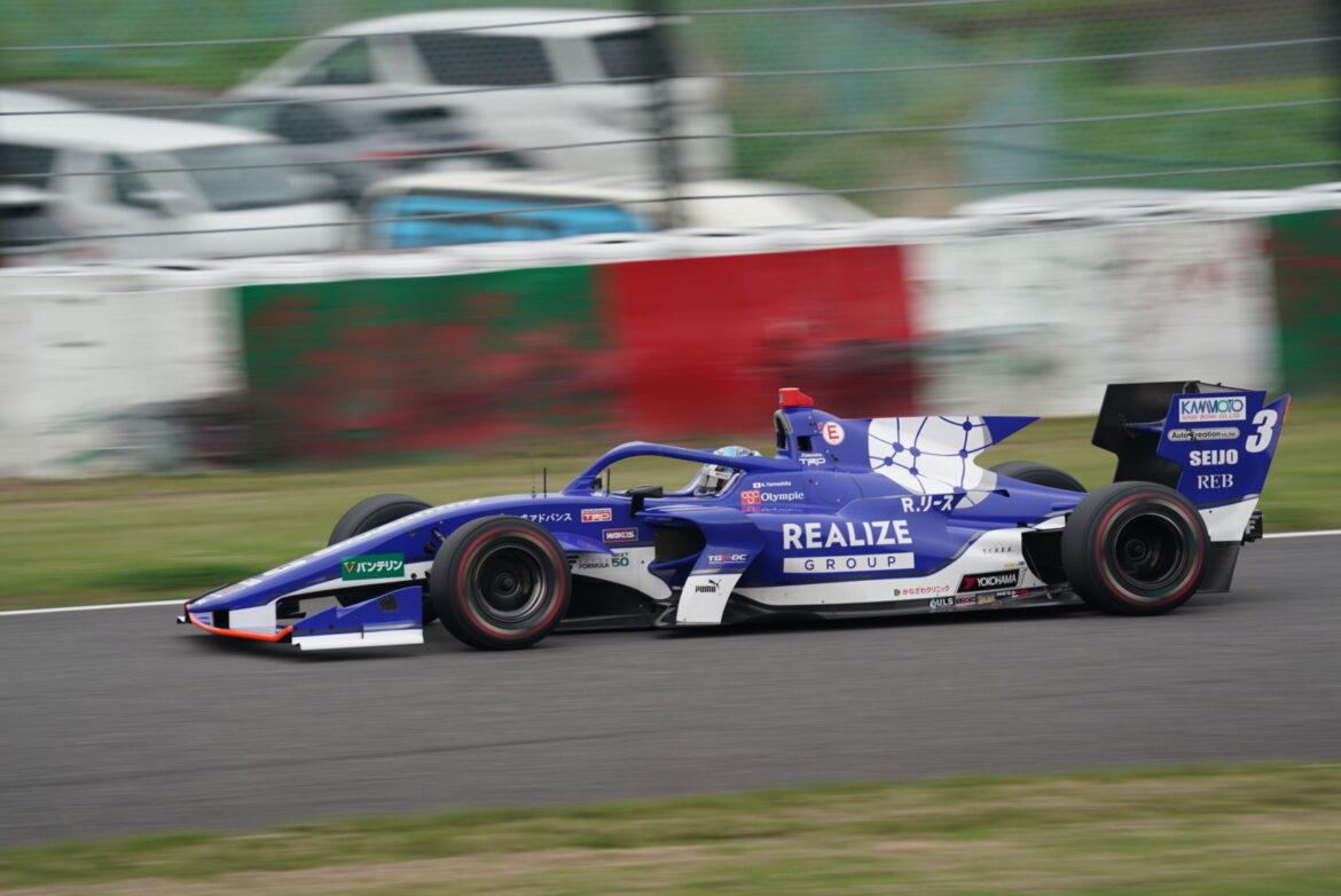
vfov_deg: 2.5
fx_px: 20614
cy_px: 448
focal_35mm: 553
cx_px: 670
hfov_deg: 3.7
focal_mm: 553
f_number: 7.1
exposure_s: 1/250
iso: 250
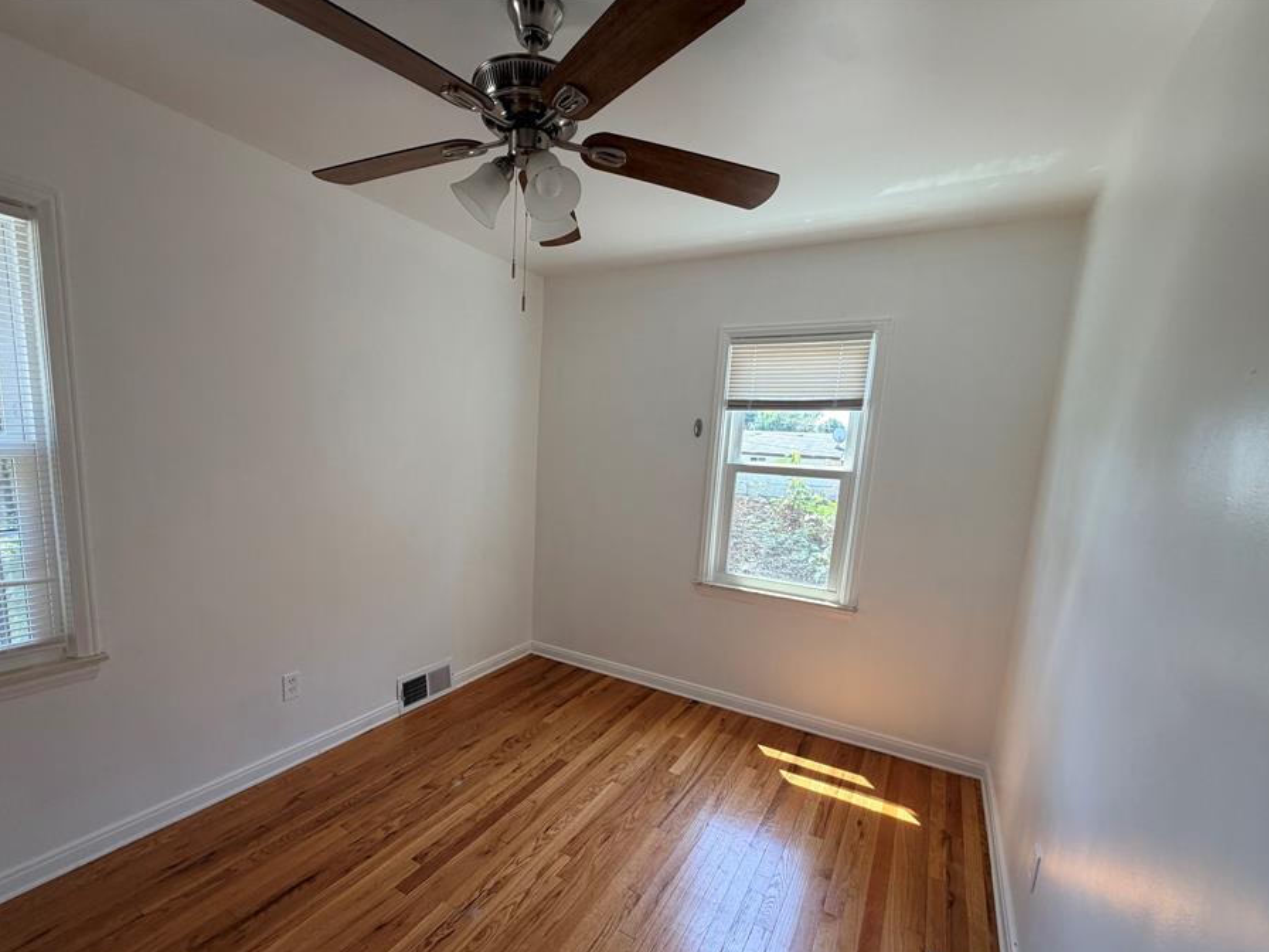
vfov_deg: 77.7
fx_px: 587
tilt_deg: -9.8
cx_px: 588
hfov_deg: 94.3
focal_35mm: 16
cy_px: 537
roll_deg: -4.4
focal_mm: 2.22
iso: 125
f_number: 2.2
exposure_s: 1/121
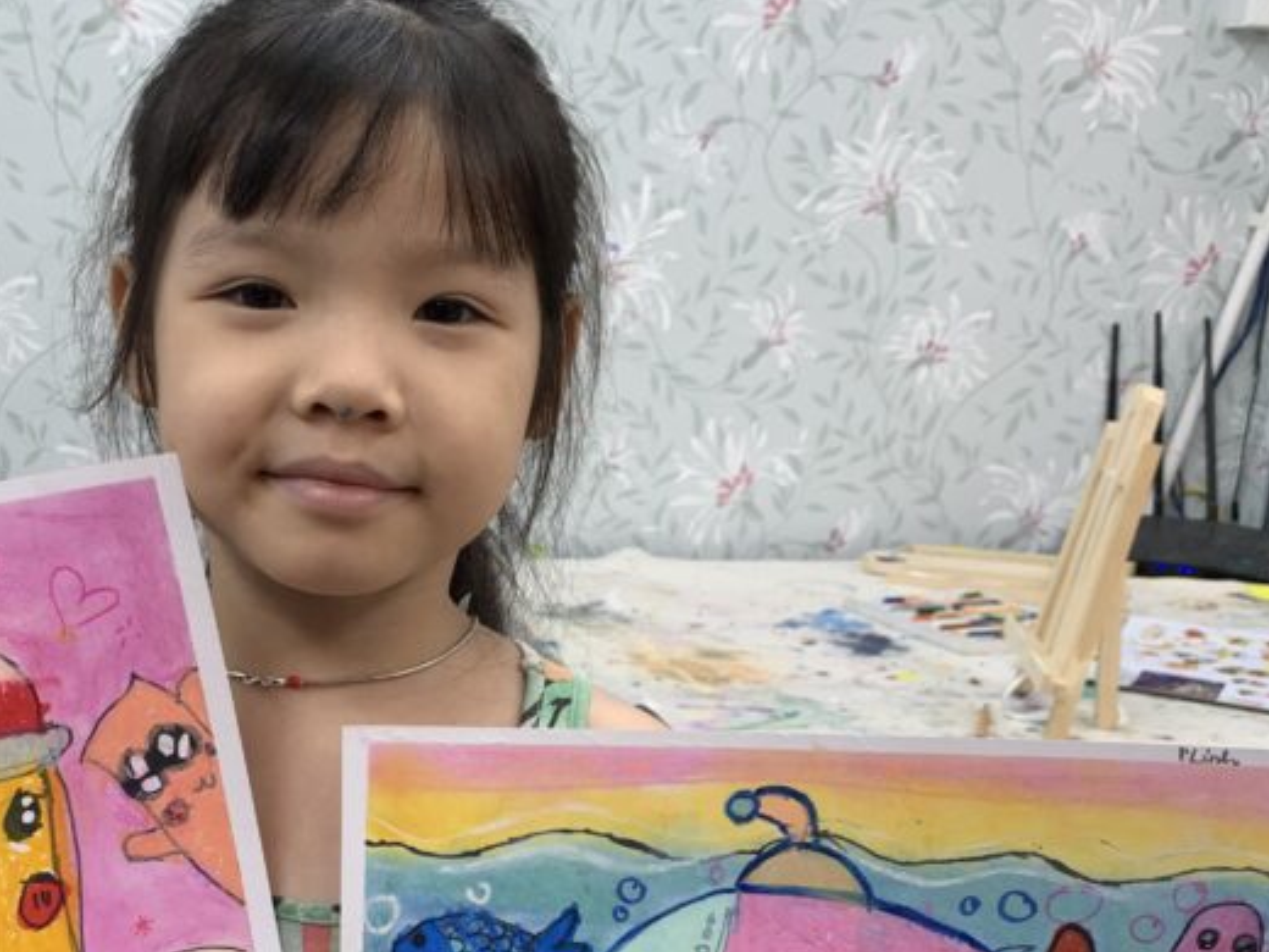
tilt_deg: -17.7
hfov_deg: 37.6
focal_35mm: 50
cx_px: 388
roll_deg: -1.6
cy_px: 718
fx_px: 1833
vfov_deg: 28.7
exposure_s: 1/96
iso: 40
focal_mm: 4.25
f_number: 1.8
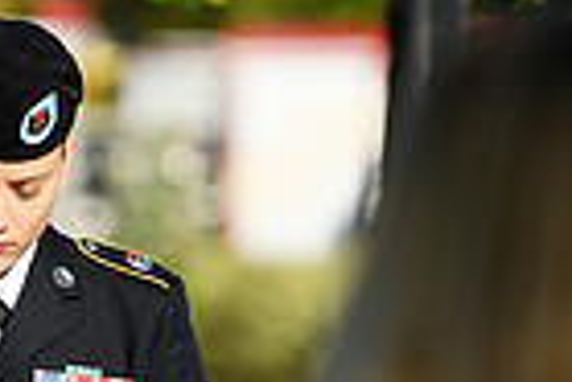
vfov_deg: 1.8
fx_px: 11977
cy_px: 782
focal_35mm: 753
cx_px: -300
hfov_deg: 2.7
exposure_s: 1/2500
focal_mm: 180
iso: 250
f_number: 2.8
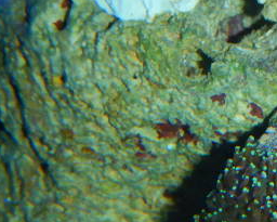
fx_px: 960
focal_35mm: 117
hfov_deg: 15.9
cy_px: 223
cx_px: 316
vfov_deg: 13.0
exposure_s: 1/30
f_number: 8.6
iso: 200
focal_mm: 8.5
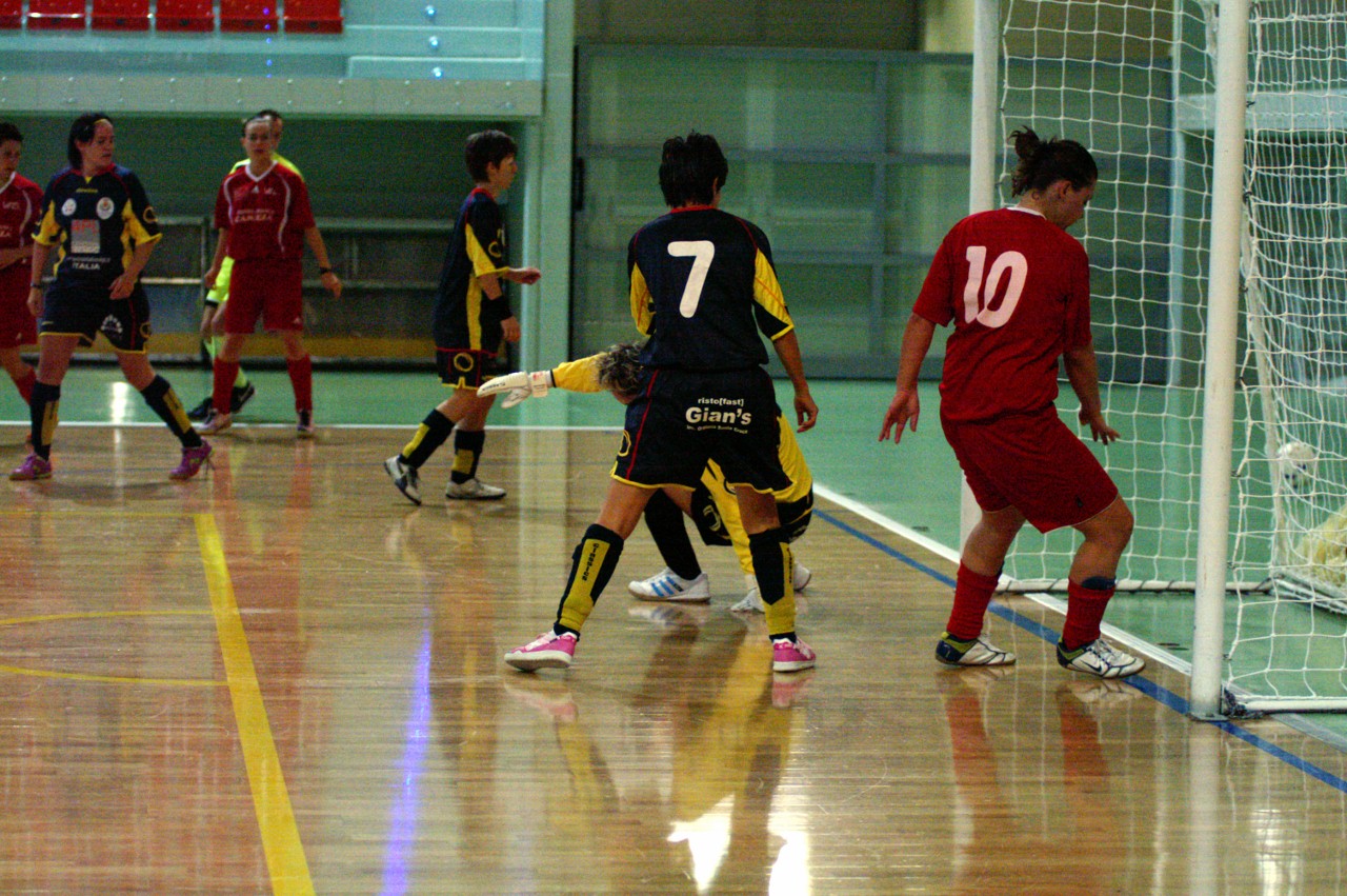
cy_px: 448
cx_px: 674
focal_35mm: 300
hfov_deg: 6.9
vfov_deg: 4.6
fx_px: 11215
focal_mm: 200
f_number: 2.8
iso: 3200
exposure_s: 1/500
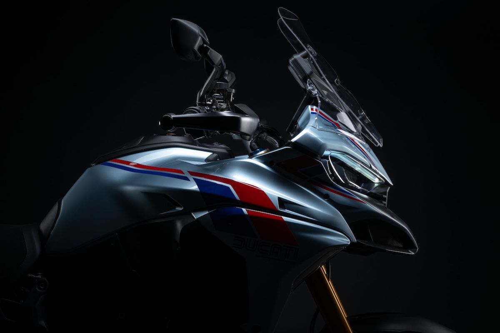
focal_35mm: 70
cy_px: 166
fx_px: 972
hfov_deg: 28.8
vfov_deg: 19.5
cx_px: 250
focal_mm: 70
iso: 100
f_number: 11
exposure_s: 1/80
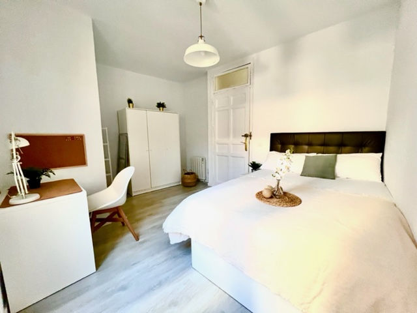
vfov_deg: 89.9
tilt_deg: -6.9
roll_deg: +0.9
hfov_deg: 106.2
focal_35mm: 13
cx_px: 208
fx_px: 157
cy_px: 156
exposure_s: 1/98
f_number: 1.8
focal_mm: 1.57
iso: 250
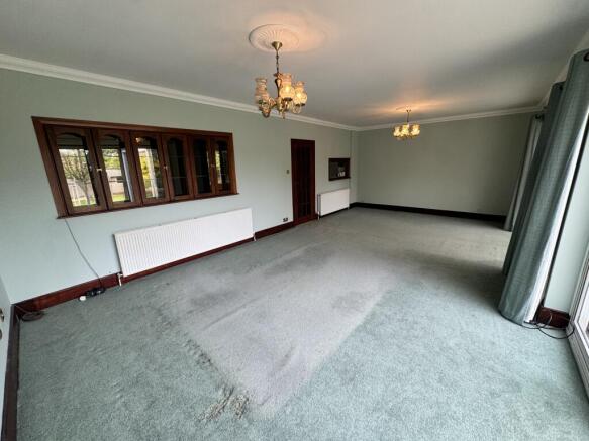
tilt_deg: -13.8
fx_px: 238
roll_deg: +1.6
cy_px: 220
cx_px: 294
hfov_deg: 102.1
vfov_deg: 85.7
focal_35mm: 14
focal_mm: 2.22
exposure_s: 1/100
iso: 100
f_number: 2.2
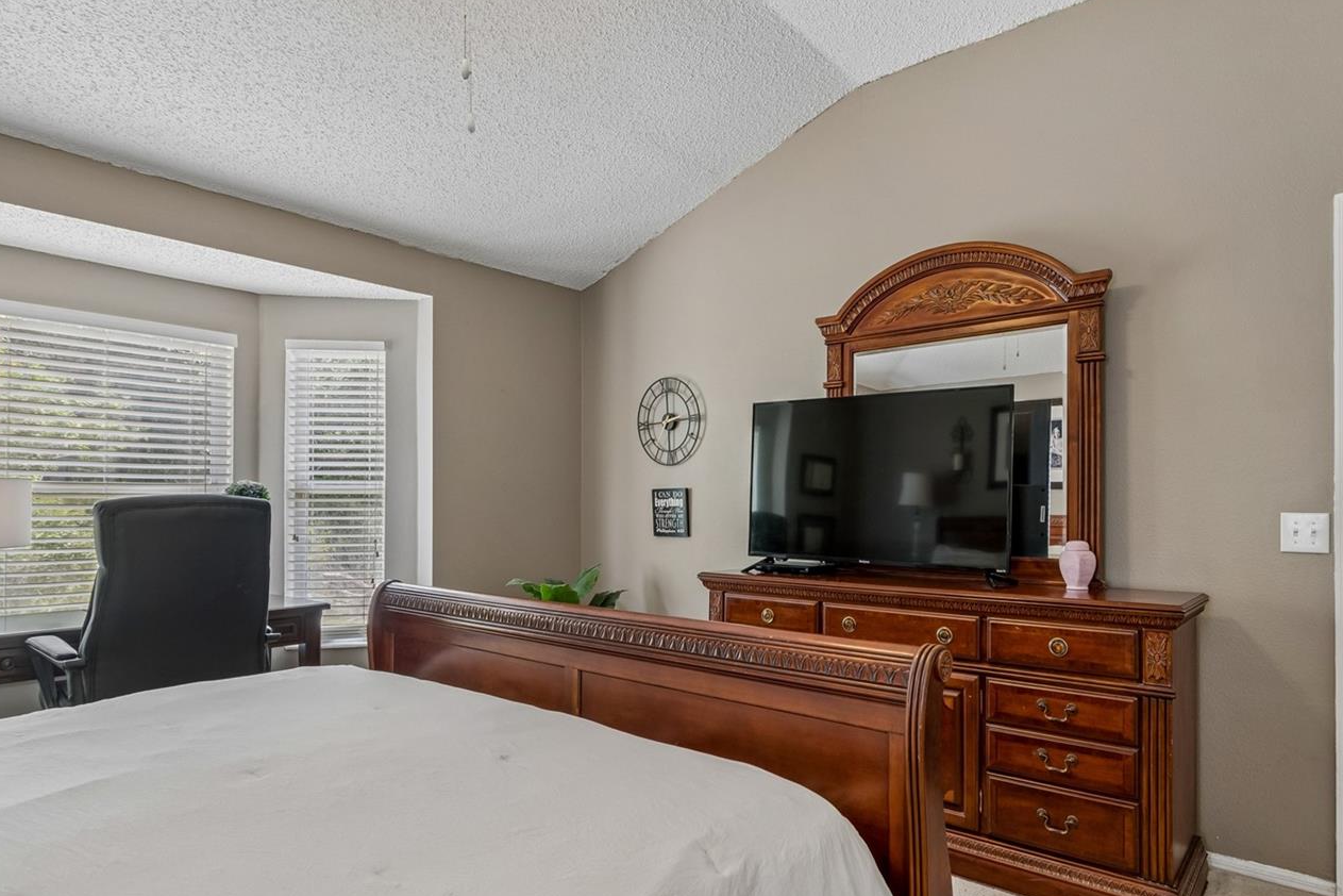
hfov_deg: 86.1
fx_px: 709
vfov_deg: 64.5
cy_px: 471
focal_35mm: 19
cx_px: 790
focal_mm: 10
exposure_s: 1/10
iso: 100
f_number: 7.1
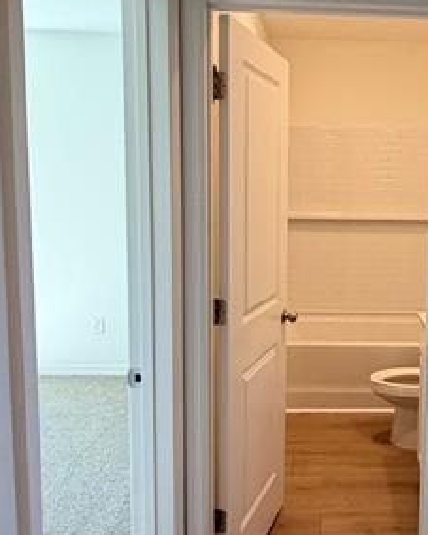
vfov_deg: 49.1
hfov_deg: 38.3
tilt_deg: -4.3
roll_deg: -1.7
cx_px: 356
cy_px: 252
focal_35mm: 37
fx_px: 586
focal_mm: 2.22
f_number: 2.2
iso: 125
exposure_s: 1/120
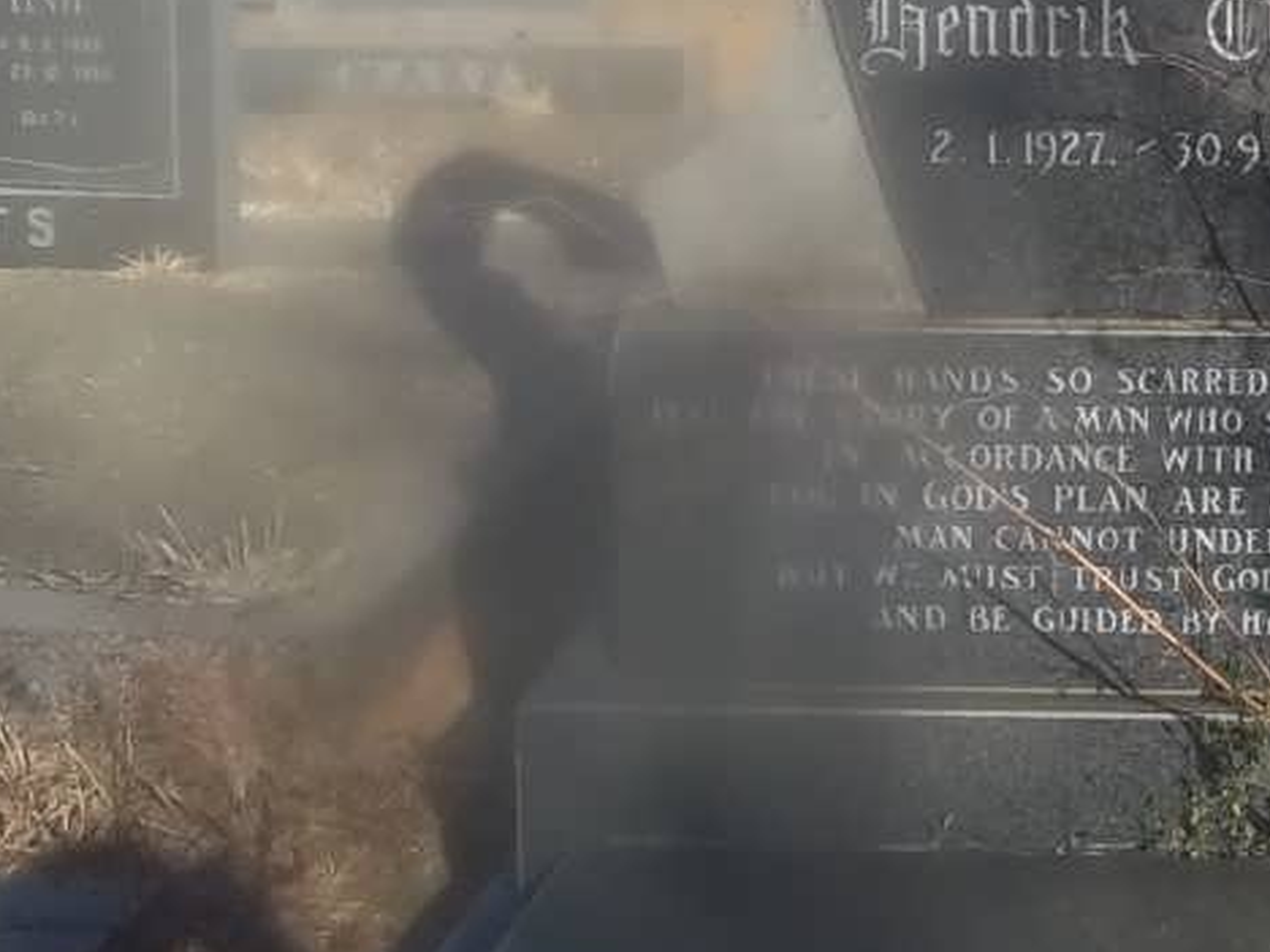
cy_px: 76
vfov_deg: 17.7
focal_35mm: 82
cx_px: 1205
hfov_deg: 23.1
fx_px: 3008
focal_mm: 5.7
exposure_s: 1/400
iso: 80
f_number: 5.5
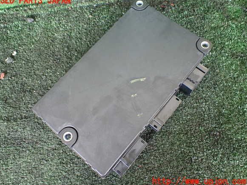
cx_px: 121
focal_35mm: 31
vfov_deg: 45.4
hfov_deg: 58.4
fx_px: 221
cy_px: 91
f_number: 2.3
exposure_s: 1/60
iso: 800
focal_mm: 5.4
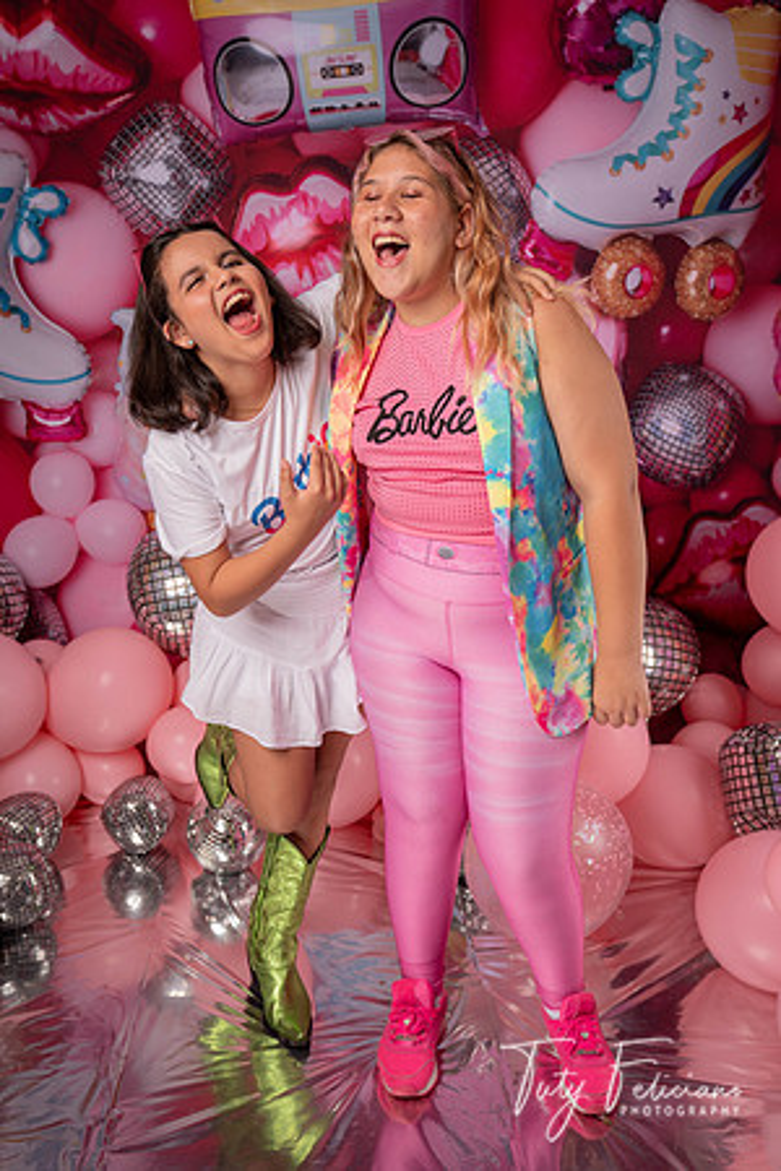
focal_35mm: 34
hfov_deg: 38.9
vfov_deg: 55.8
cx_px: 390
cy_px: 586
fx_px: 1106
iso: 125
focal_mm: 34
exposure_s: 1/100
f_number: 4.5
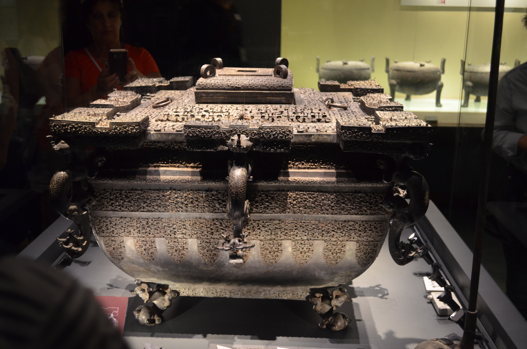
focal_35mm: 42
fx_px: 614
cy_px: 174
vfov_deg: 31.8
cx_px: 264
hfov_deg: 46.5
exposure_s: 1/30
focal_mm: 28
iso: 1250
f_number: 4.5
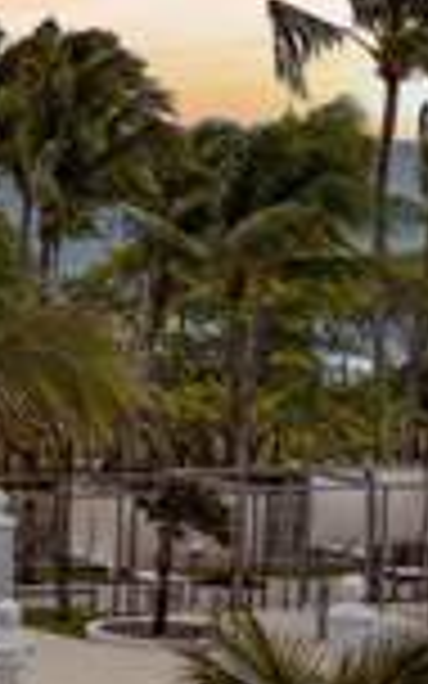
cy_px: 277
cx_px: -176
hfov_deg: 8.0
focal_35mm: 161
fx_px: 3005
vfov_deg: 13.0
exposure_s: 1/1000
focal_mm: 50
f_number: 13
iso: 640
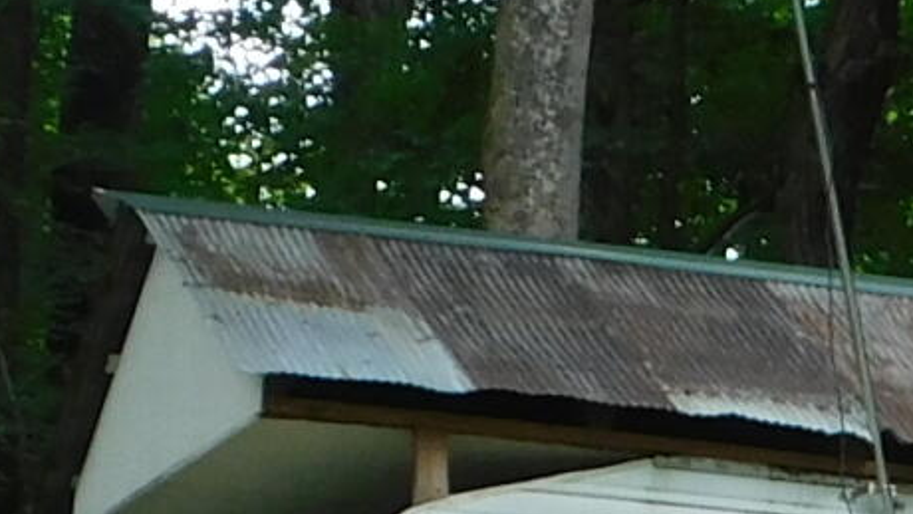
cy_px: 1254
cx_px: 1111
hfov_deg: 6.7
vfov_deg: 3.7
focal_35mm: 320
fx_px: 7749
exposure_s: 1/80
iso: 125
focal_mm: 8
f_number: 3.7
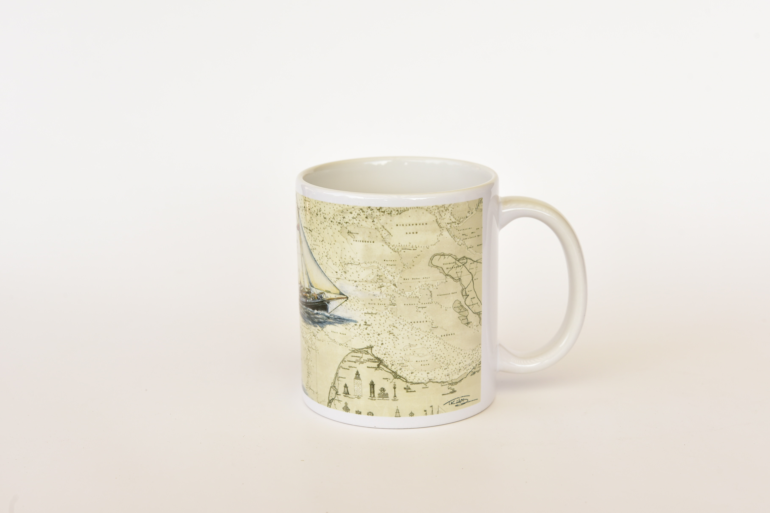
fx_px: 1305
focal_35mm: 61
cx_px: 391
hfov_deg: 32.9
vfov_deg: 22.3
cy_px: 259
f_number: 8
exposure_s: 1/125
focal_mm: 60
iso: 400
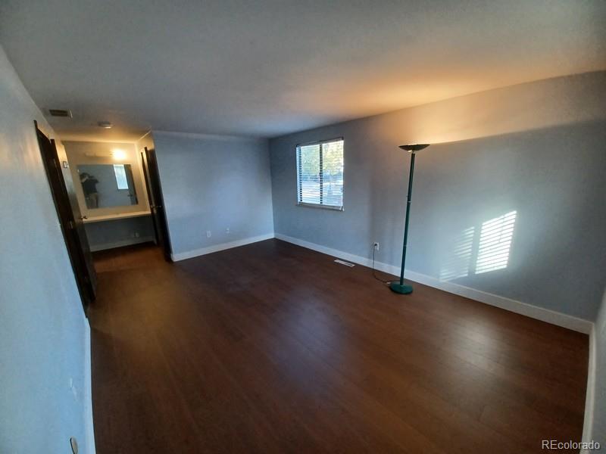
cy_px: 227
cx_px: 303
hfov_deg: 106.2
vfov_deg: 89.9
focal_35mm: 13
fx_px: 228
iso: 160
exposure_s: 1/60
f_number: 2.2
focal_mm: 1.42
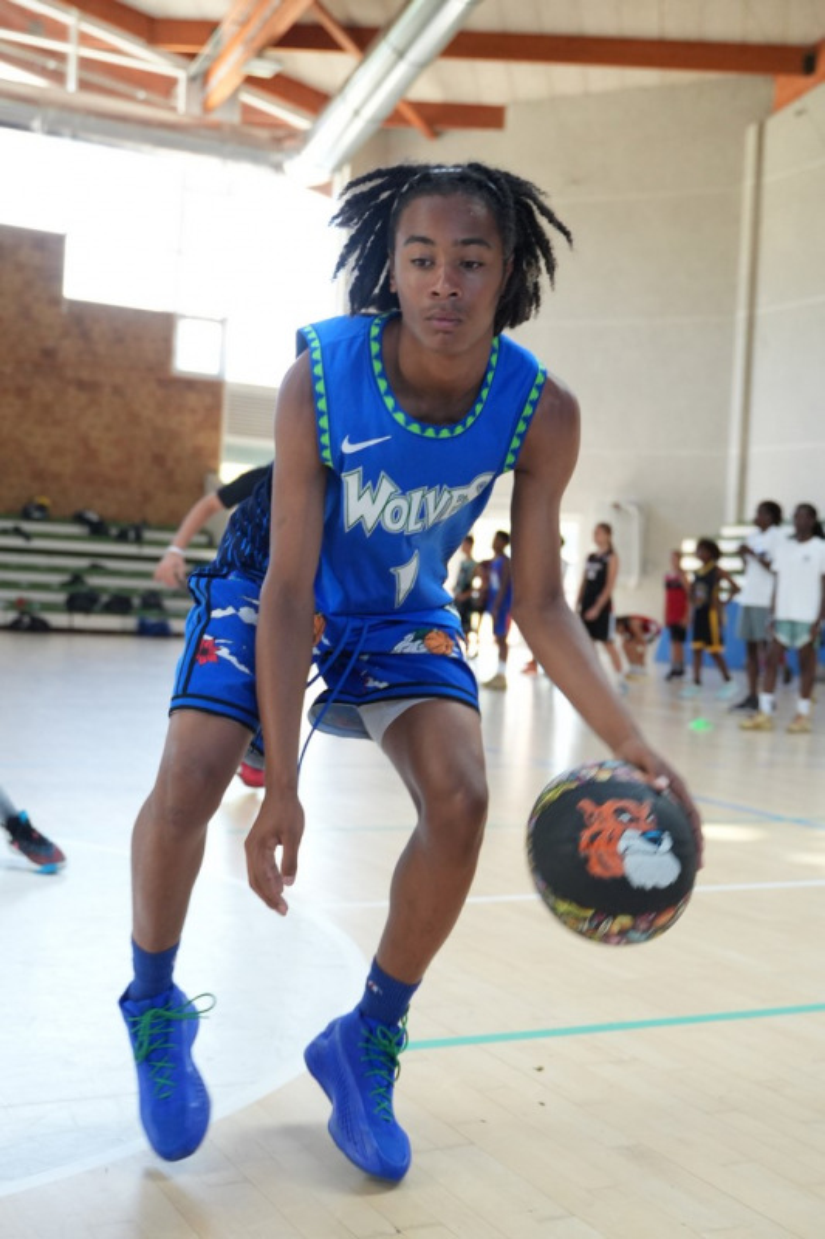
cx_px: 412
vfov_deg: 46.4
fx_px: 1444
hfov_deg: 31.9
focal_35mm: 42
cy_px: 620
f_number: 2.8
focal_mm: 28
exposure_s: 1/400
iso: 1600
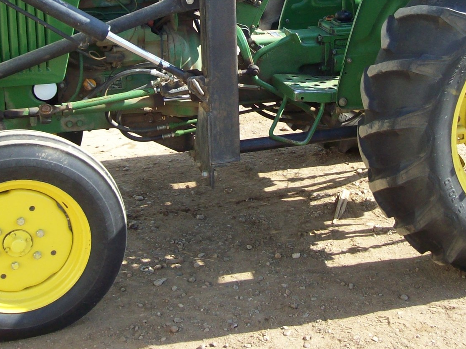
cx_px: 257
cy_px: 48
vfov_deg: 21.8
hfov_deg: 29.4
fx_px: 888
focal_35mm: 66
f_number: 2.7
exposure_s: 1/392
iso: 80
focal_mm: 6
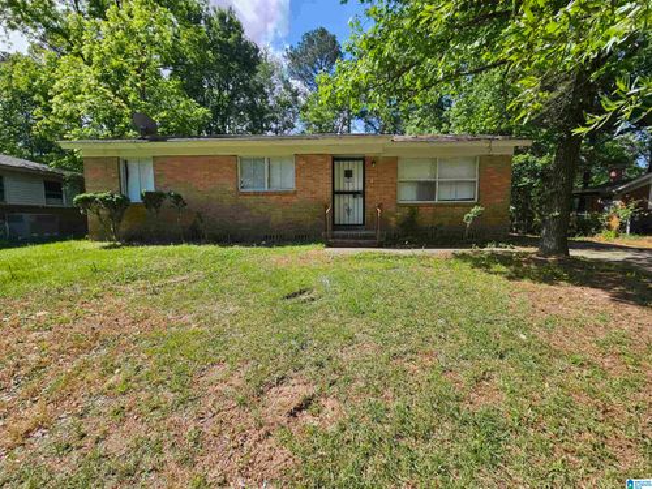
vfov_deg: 89.9
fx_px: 245
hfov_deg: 106.2
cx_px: 326
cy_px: 244
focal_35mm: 13
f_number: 2.2
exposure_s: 1/1509
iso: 50
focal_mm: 2.2
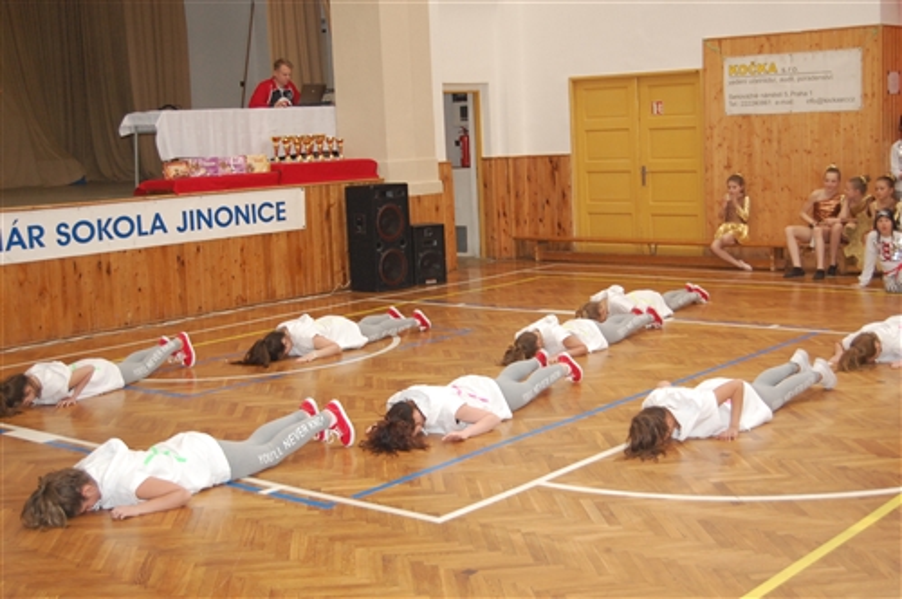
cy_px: 300
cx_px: 451
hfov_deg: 38.9
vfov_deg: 26.4
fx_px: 1276
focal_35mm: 51
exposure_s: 1/60
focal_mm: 34
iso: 900
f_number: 4.5
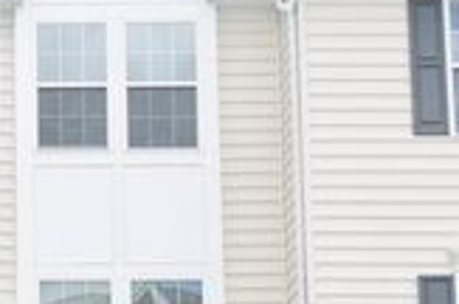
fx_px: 1699
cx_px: -113
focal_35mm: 134
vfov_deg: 10.0
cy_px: 381
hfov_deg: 14.8
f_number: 6.3
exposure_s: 1/160
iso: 100
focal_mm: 29
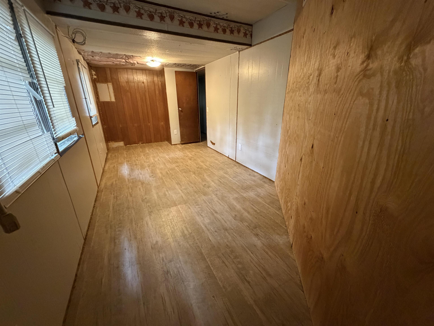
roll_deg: +0.7
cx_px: 217
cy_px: 163
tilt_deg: -19.9
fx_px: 176
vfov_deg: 85.7
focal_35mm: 14
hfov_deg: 102.1
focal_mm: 2.22
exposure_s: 1/60
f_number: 2.2
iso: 1000
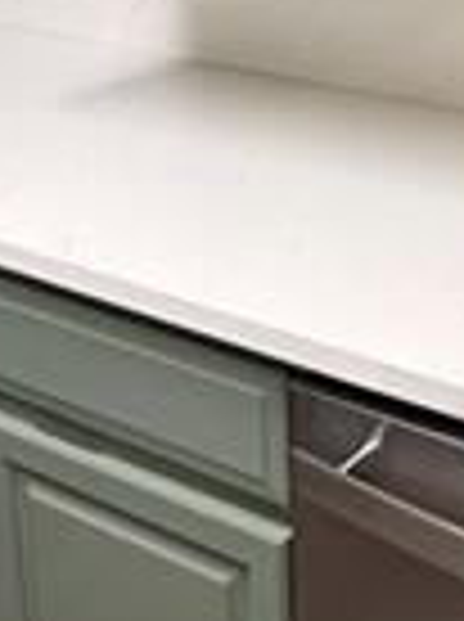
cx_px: 383
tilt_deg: -12.4
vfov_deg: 24.2
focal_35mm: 78
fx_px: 1398
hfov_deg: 18.6
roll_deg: +1.5
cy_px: 40
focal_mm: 2.22
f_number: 2.2
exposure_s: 1/60
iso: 200
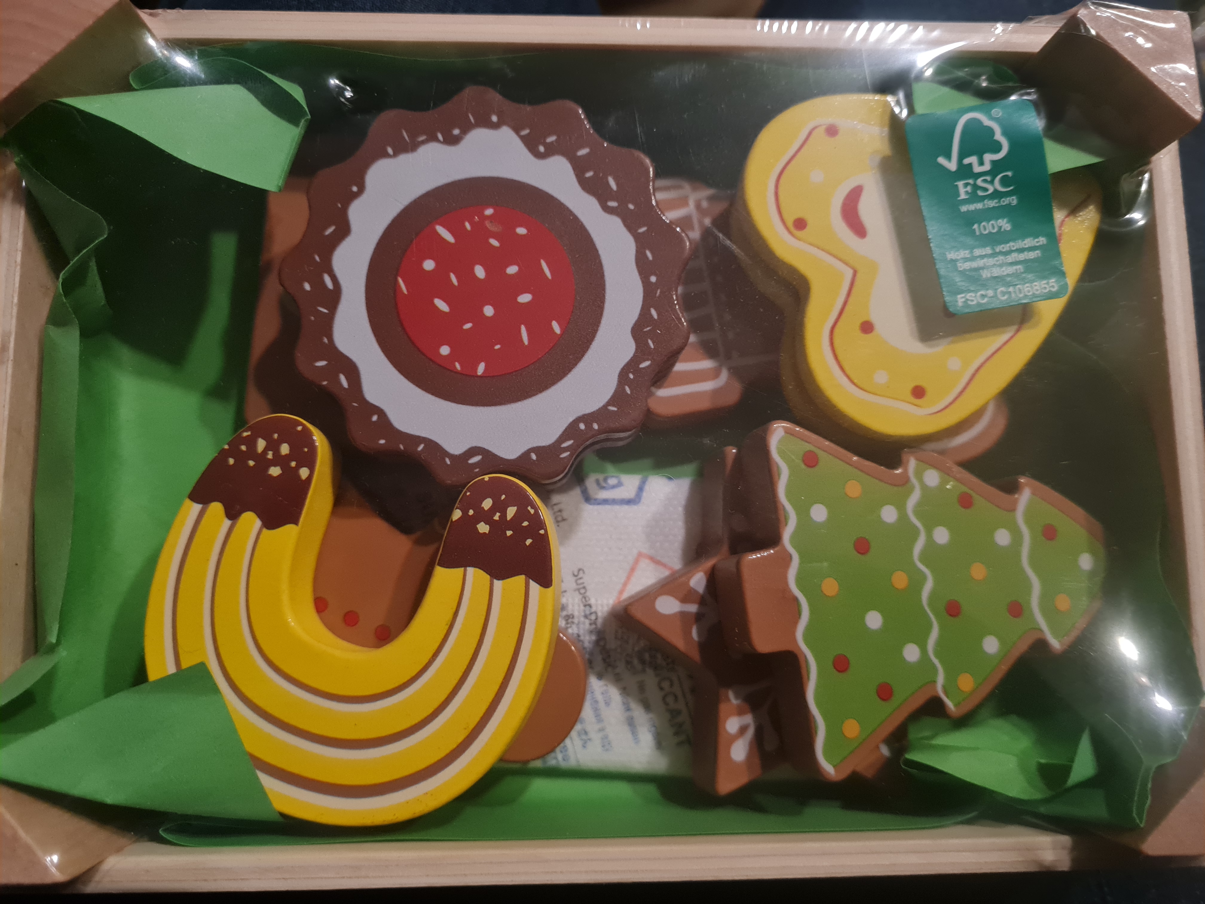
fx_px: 905
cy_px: 452
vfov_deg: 53.1
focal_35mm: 26
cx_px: 602
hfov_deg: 67.3
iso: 500
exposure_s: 1/25
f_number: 1.8
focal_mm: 5.4
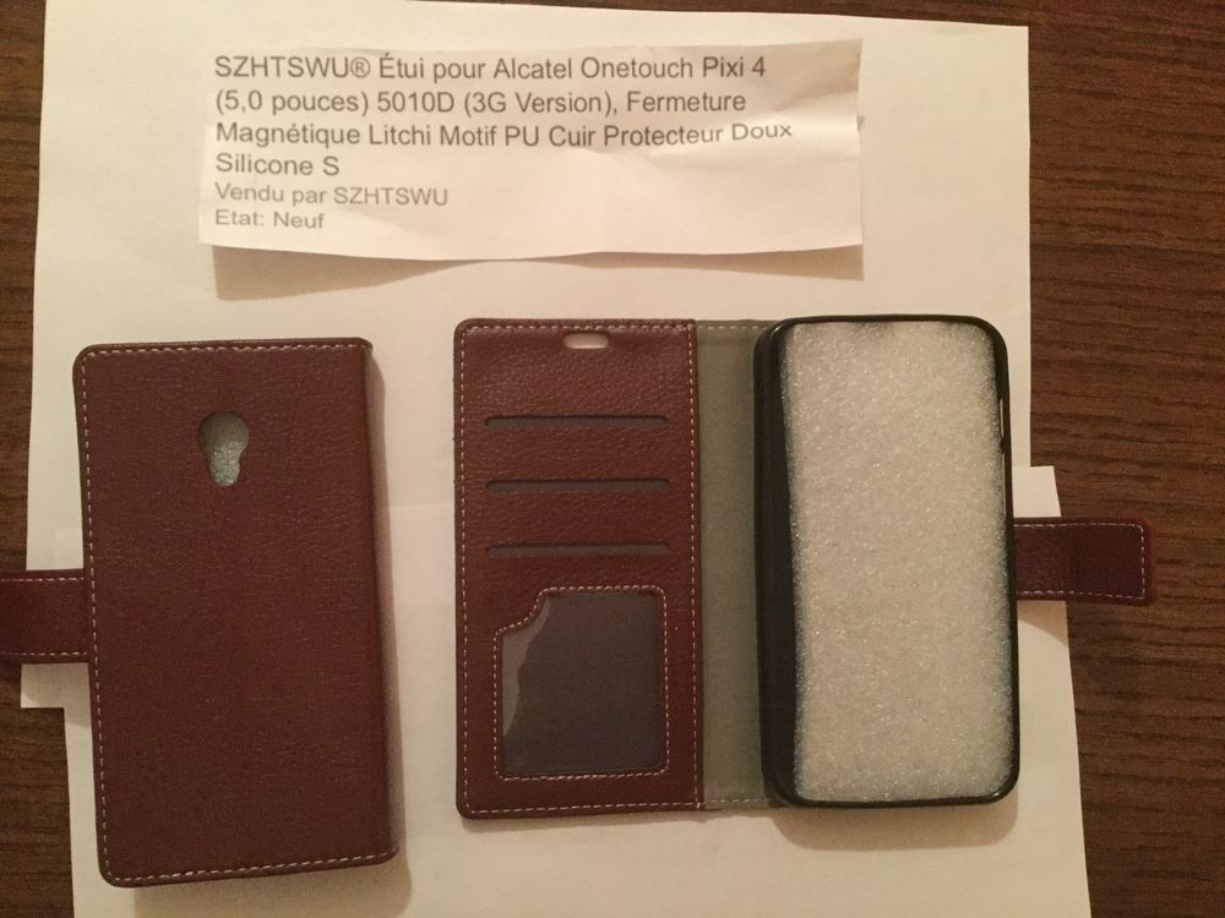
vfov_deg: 45.4
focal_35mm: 31
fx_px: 1097
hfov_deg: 58.4
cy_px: 459
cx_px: 612
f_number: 2.4
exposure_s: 1/17
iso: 320
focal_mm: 3.3
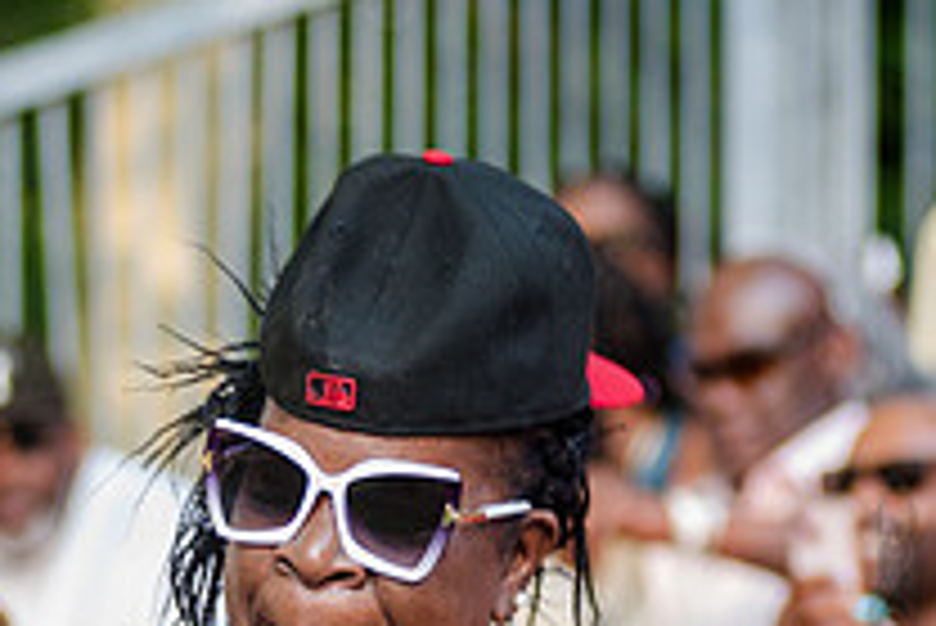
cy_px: 888
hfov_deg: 6.7
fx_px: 7935
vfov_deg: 4.5
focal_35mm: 305
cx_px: 298
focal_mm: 92
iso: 500
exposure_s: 1/160
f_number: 3.2
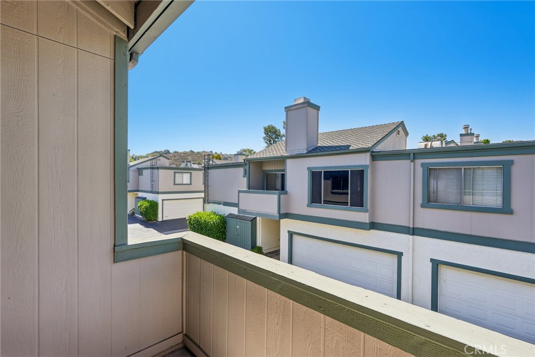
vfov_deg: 73.7
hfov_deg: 96.8
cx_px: 268
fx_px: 238
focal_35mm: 16
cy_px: 178
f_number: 8
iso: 100
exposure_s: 1/200
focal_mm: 16
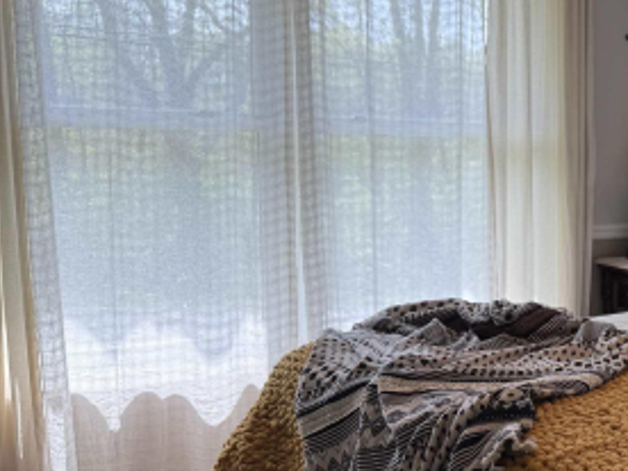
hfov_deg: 28.8
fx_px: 1052
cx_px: 754
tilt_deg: -7.4
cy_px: 266
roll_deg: -2.3
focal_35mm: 58
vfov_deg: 25.2
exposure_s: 1/217
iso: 100
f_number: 1.78
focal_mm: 6.76
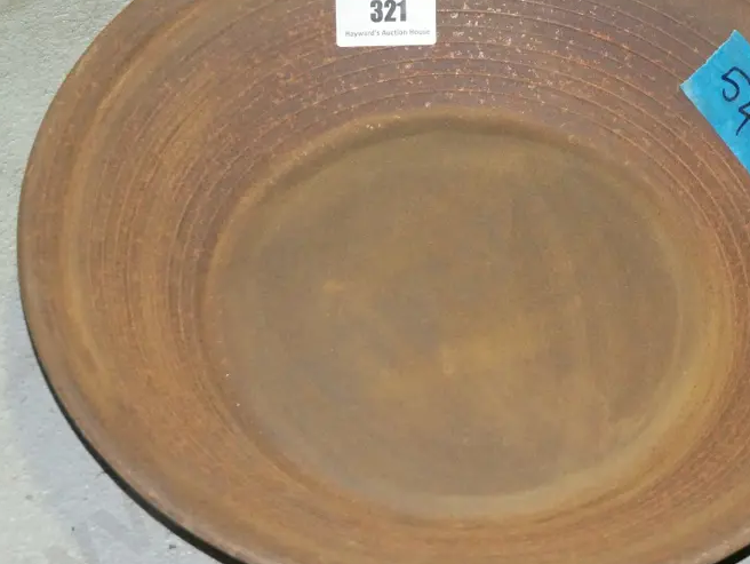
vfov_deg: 14.4
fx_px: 2233
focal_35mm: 103
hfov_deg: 19.0
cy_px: 248
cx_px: 496
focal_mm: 33
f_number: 5.6
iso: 3200
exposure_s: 1/125
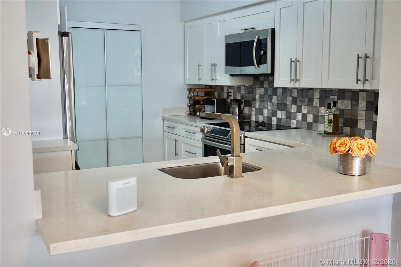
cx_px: 200
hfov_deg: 51.3
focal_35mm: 38
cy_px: 134
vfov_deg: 35.4
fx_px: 417
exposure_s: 1/160
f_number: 4.5
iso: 1250
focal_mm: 25
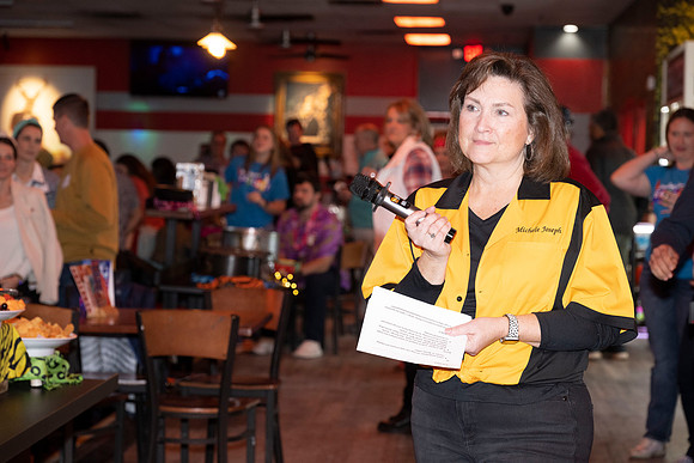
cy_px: 232
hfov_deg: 20.8
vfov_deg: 14.0
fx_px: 1890
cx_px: 347
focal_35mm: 98
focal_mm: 98
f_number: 5.6
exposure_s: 1/60
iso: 1600
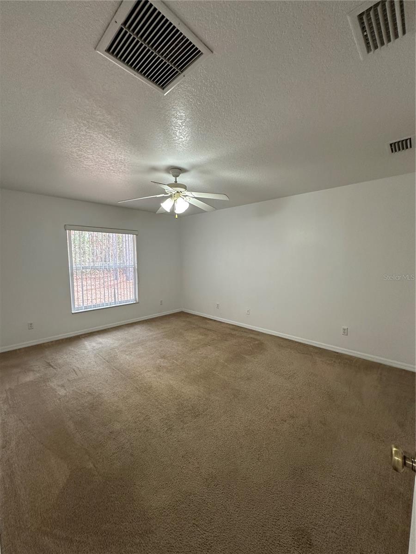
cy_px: 277
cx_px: 208
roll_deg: -0.3
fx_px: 224
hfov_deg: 85.7
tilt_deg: -0.6
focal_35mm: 14
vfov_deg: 102.1
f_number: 2.2
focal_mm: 2.22
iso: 250
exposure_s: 1/120
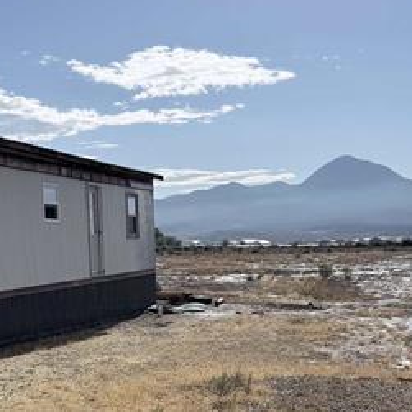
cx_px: 171
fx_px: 875
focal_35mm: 65
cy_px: 348
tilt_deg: -7.5
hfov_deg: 26.4
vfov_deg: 25.9
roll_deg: +1.1
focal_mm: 6.76
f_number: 1.78
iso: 80
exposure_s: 1/11905
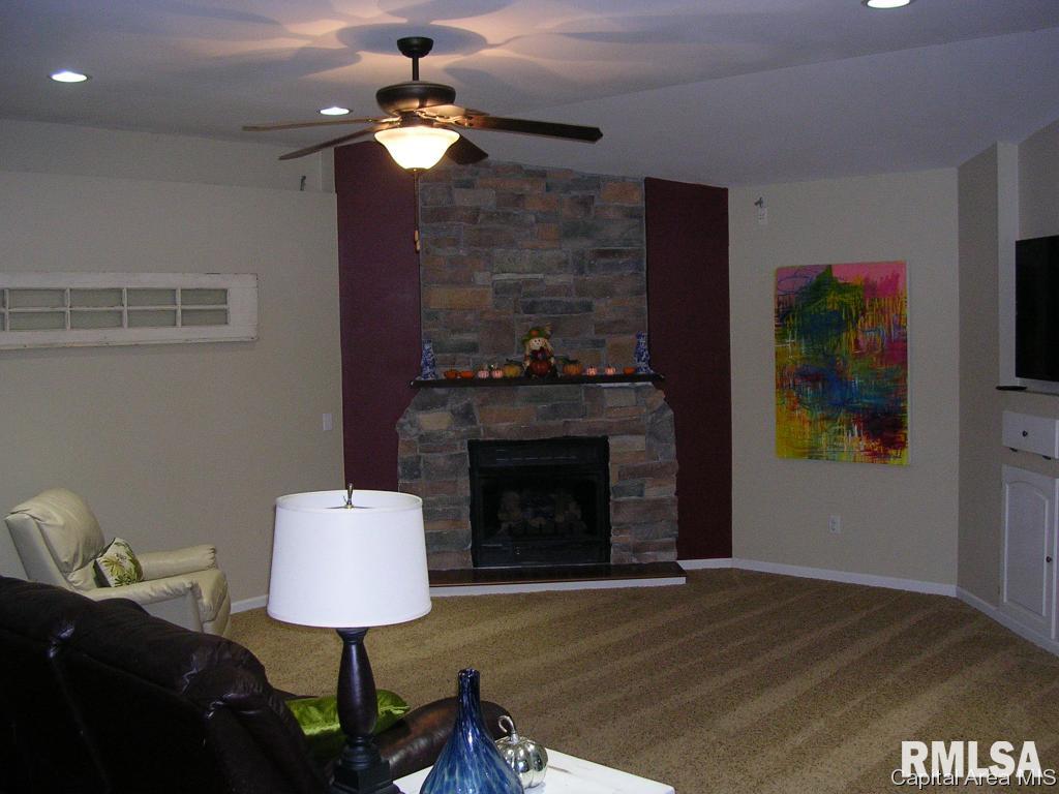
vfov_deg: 37.7
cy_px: 397
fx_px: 1163
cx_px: 530
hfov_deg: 49.0
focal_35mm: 38
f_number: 2.8
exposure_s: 1/60.1
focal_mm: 5.8
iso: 138
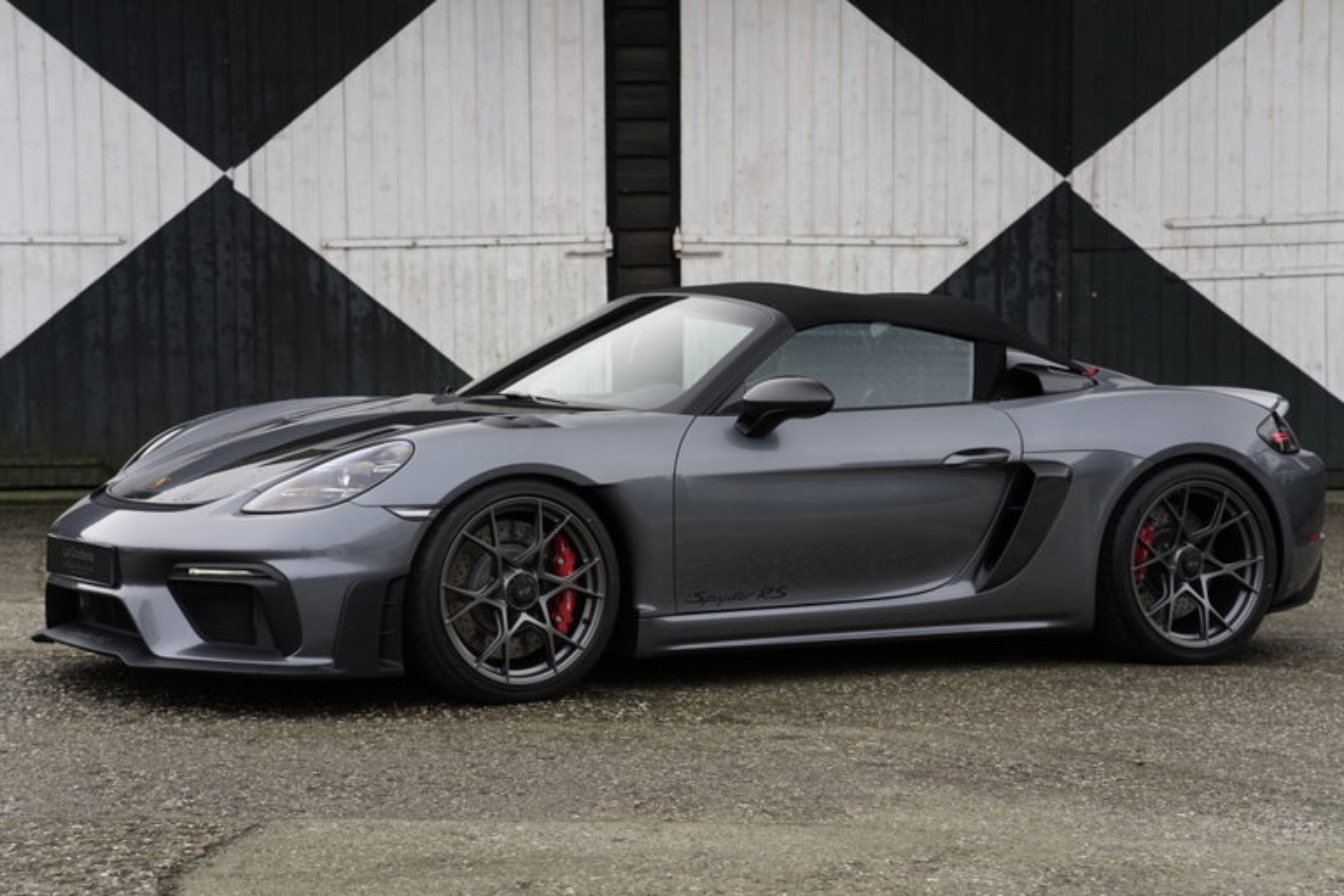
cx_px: 672
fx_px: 3173
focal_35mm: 85
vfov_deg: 16.1
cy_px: 448
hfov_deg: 23.9
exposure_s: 1/200
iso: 1600
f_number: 5.6
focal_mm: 85
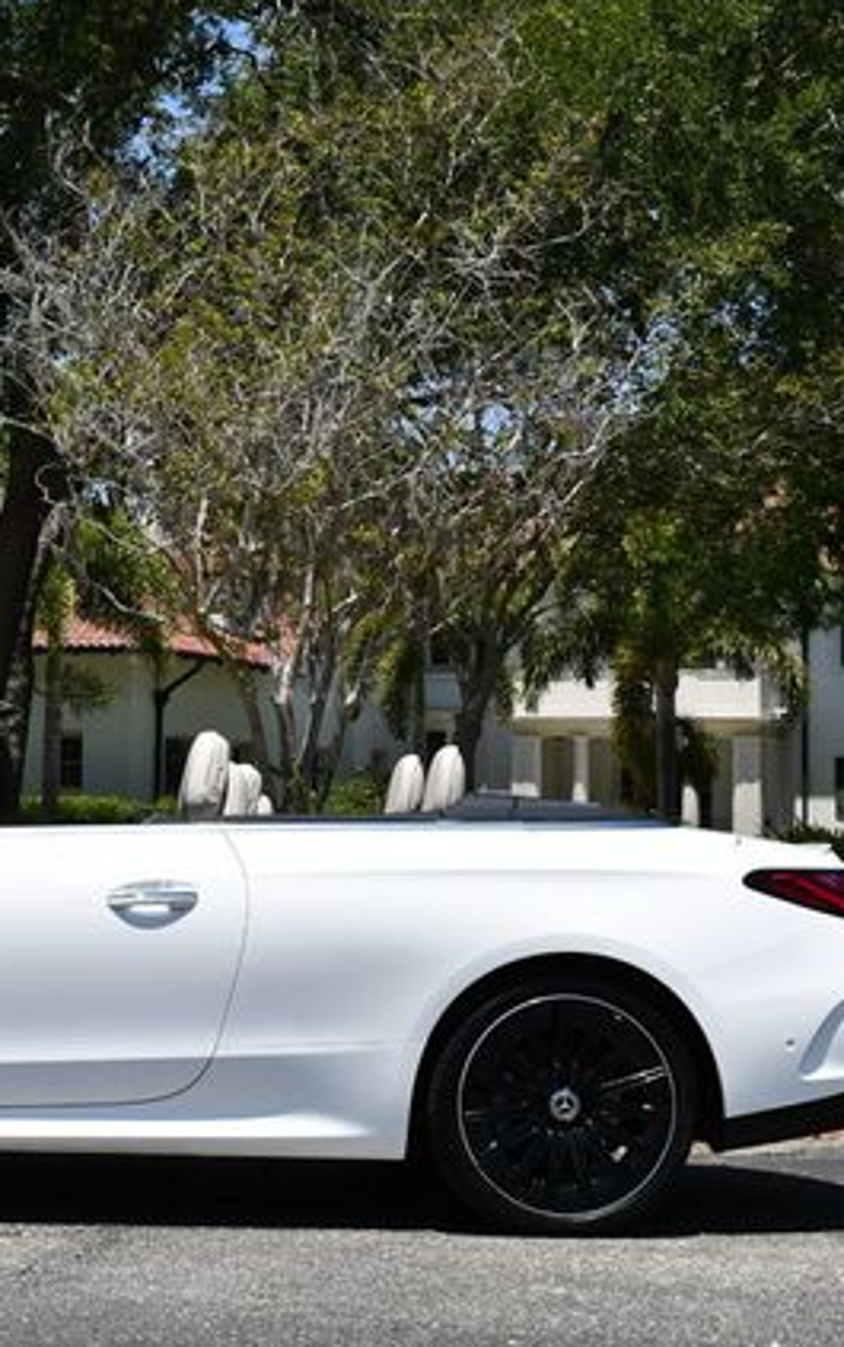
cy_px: 675
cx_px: -13
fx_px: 2719
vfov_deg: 27.8
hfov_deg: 17.2
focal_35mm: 74
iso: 100
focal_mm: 24
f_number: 8
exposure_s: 1/250
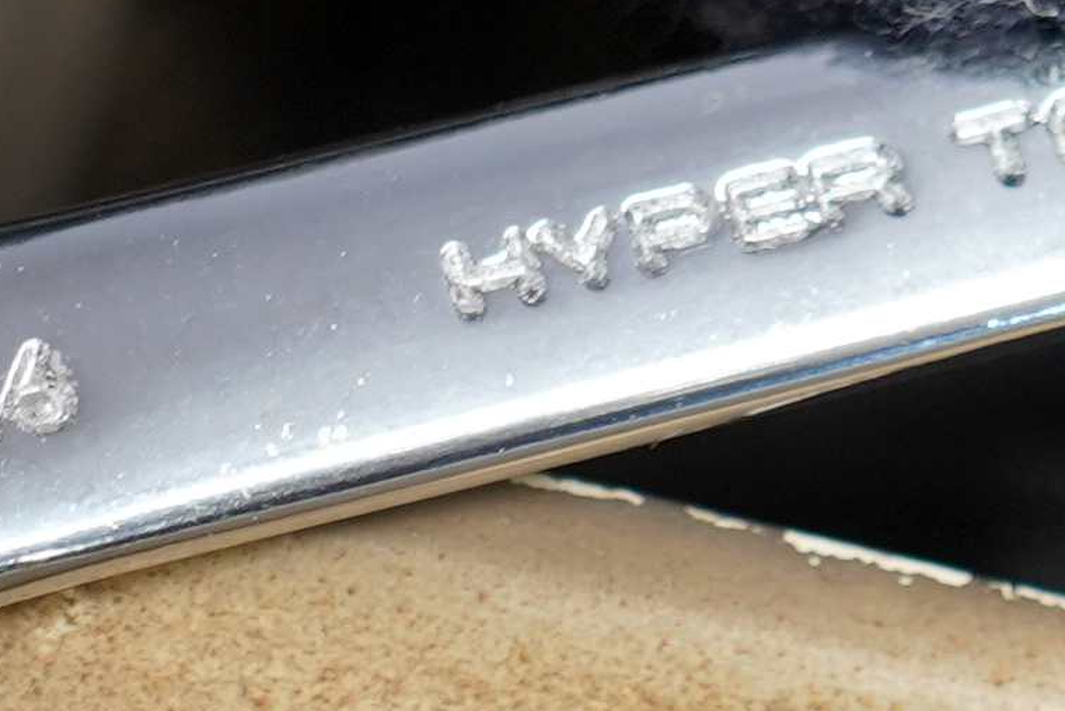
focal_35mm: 233
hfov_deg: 8.8
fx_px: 6894
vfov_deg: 5.9
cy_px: -57
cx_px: 797
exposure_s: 1/60
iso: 500
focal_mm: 30
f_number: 4
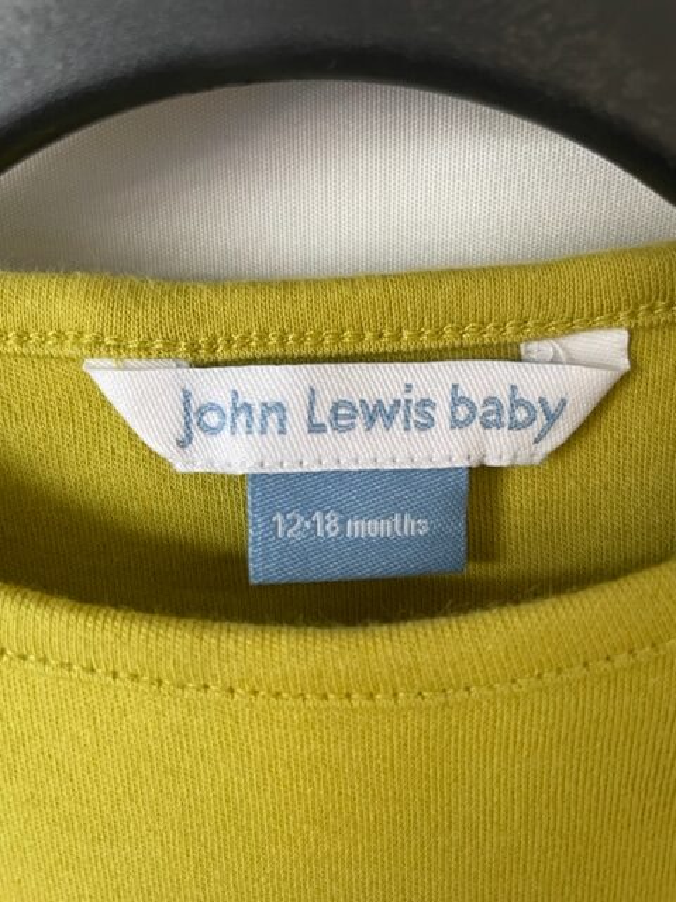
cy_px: 451
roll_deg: -1.0
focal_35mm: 26
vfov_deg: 67.3
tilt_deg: -11.7
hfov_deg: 53.1
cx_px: 338
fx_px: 677
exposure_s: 1/50
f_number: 1.6
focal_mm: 4.2
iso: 160
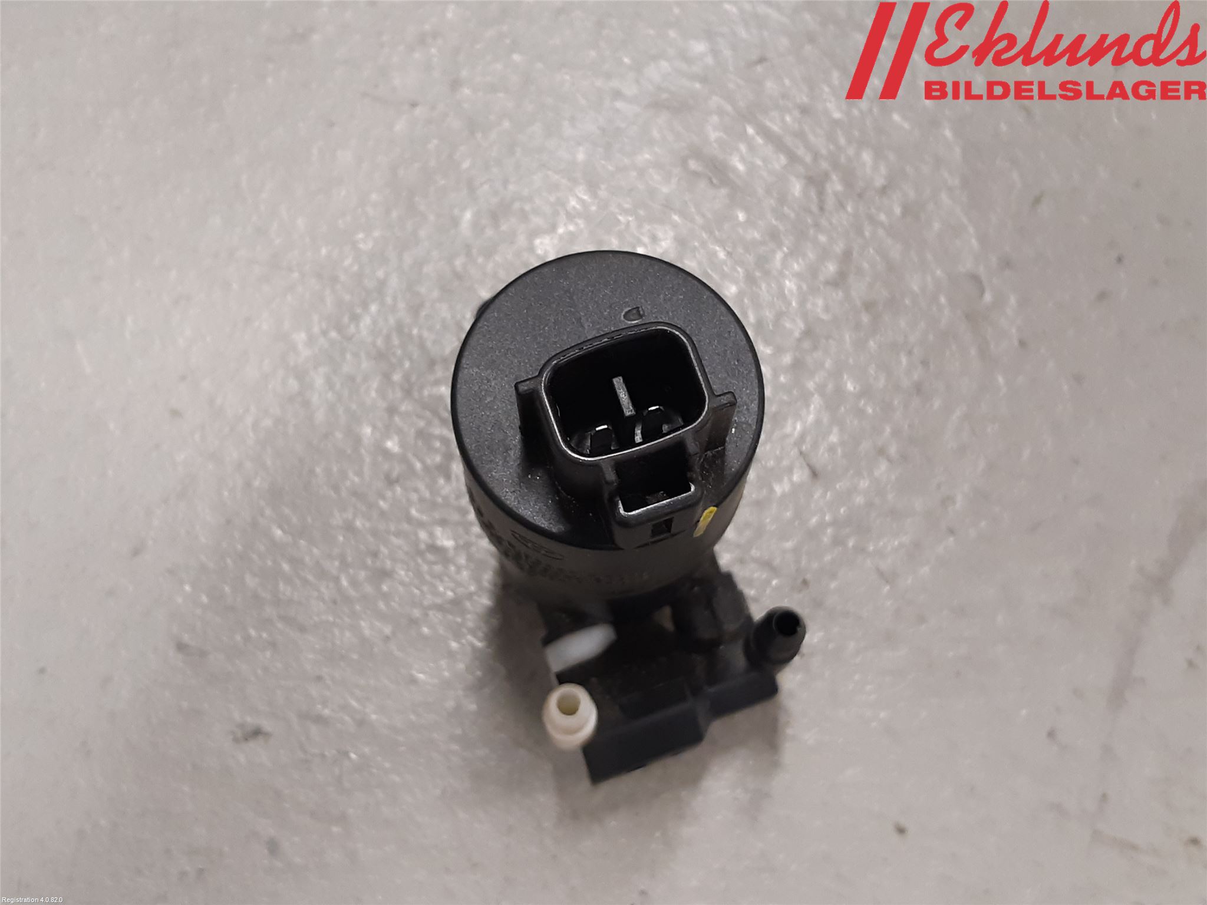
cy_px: 452
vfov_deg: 53.1
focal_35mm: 26
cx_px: 604
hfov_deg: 67.3
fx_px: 907
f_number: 1.7
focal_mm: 3.93
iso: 125
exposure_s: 1/50
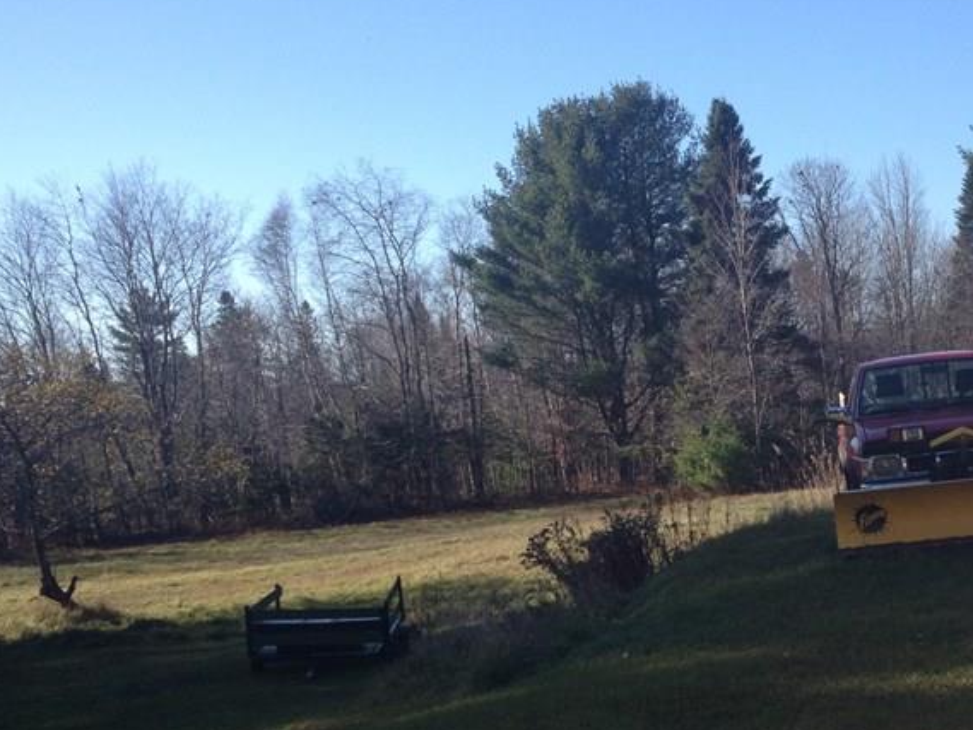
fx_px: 1771
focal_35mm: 63
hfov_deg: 30.0
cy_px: 467
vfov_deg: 23.2
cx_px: 783
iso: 50
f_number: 2.4
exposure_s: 1/968
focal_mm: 4.28
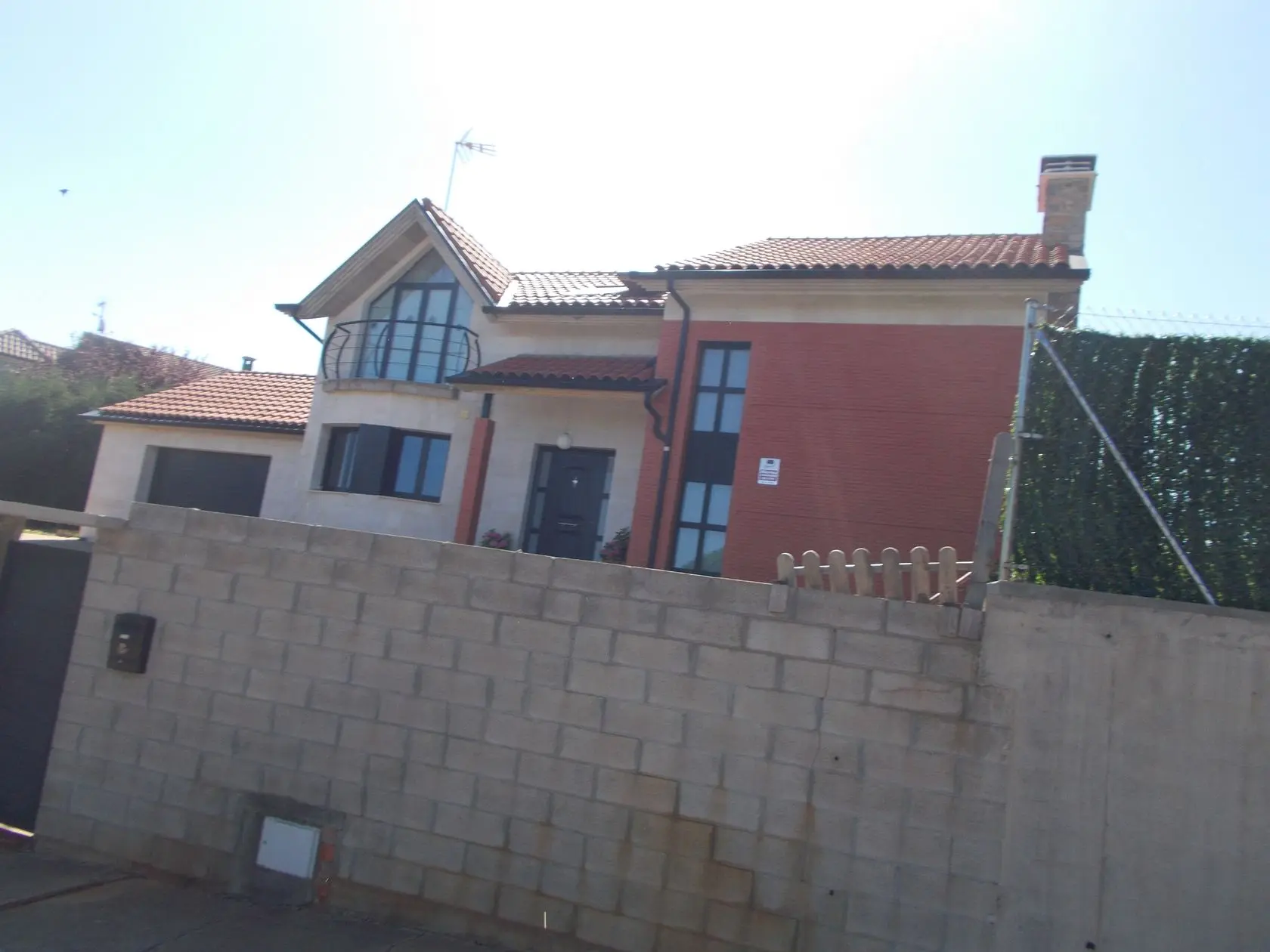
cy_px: 476
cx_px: 635
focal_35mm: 26
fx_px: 954
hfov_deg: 67.3
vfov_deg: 53.1
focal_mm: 4.6
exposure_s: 1/80
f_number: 8
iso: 80
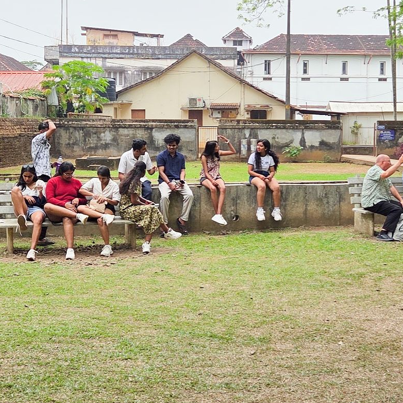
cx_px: 273
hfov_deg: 32.5
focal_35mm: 52
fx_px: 685
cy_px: 160
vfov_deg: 32.7
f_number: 1.8
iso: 80
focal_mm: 5.4
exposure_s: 1/3300
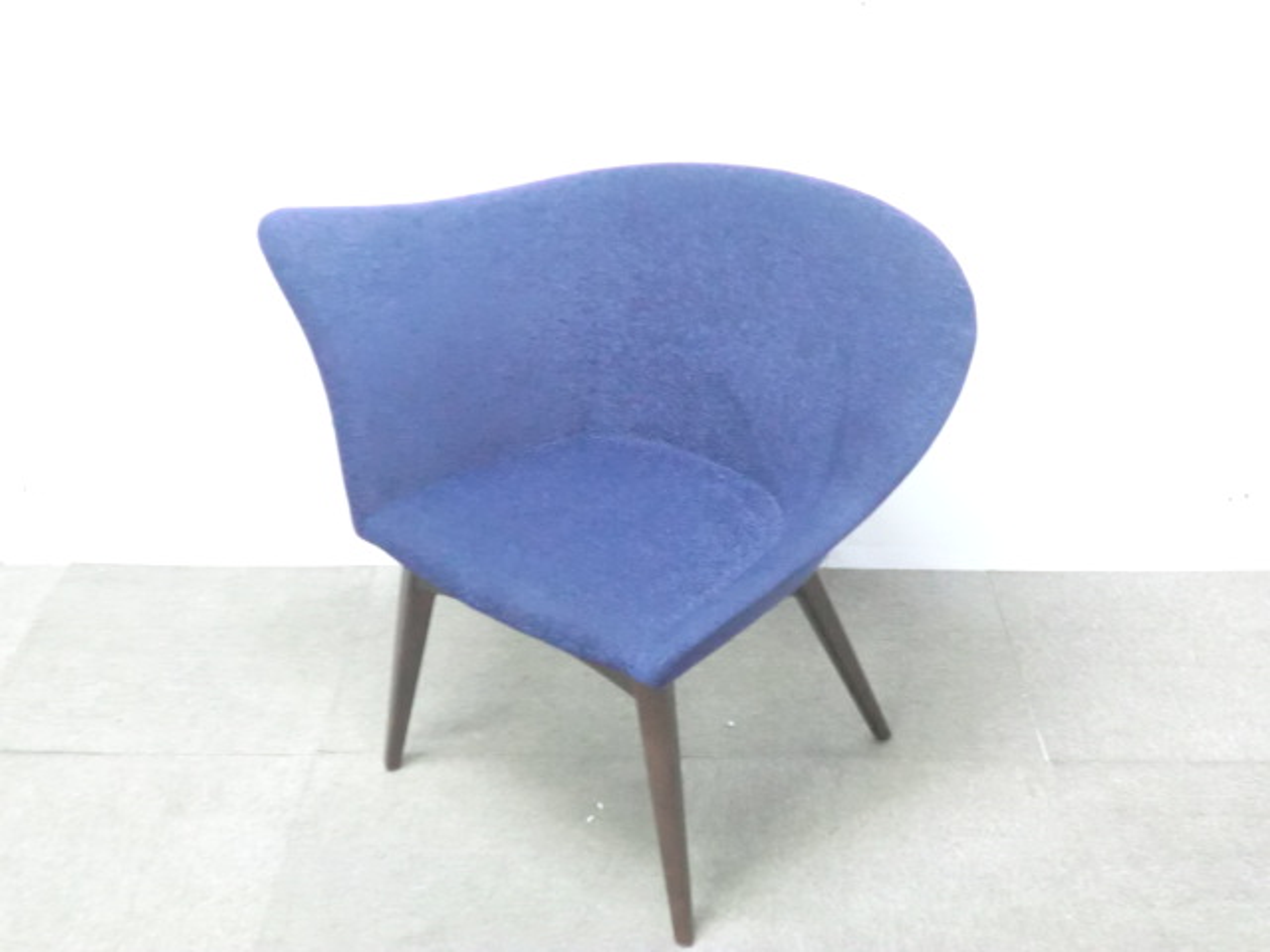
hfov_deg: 42.1
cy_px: 476
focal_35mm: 45
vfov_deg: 32.2
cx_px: 635
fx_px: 1651
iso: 800
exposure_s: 1/8
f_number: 4.3
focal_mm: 8.2
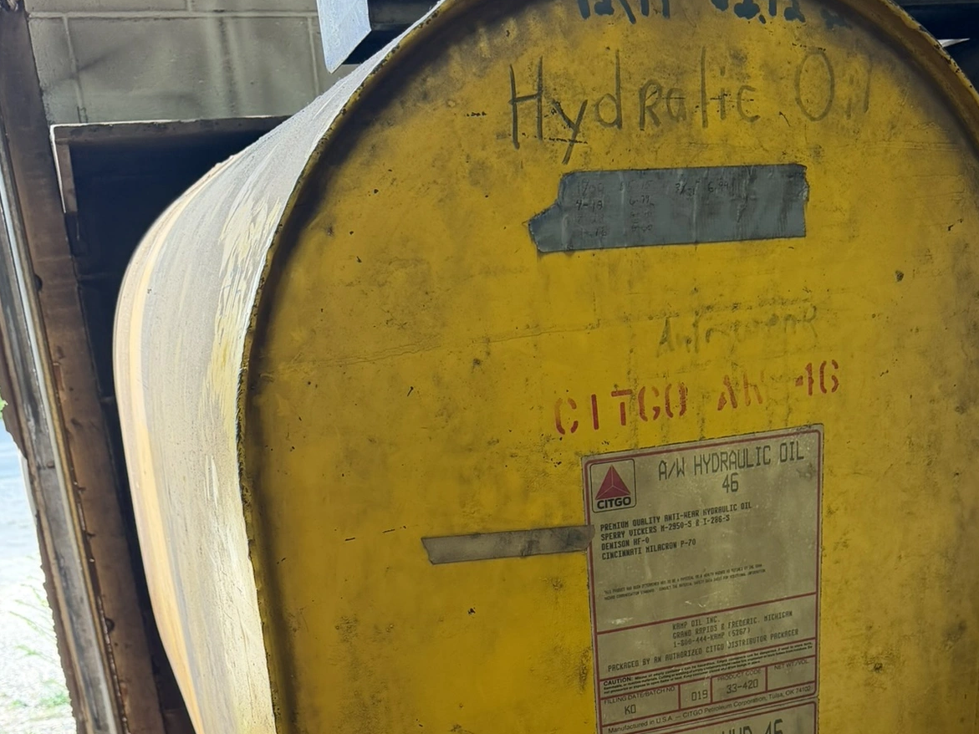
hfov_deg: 45.7
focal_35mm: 41
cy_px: 706
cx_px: 558
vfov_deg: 32.7
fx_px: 1159
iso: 200
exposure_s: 1/188
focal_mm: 6.76
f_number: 1.78
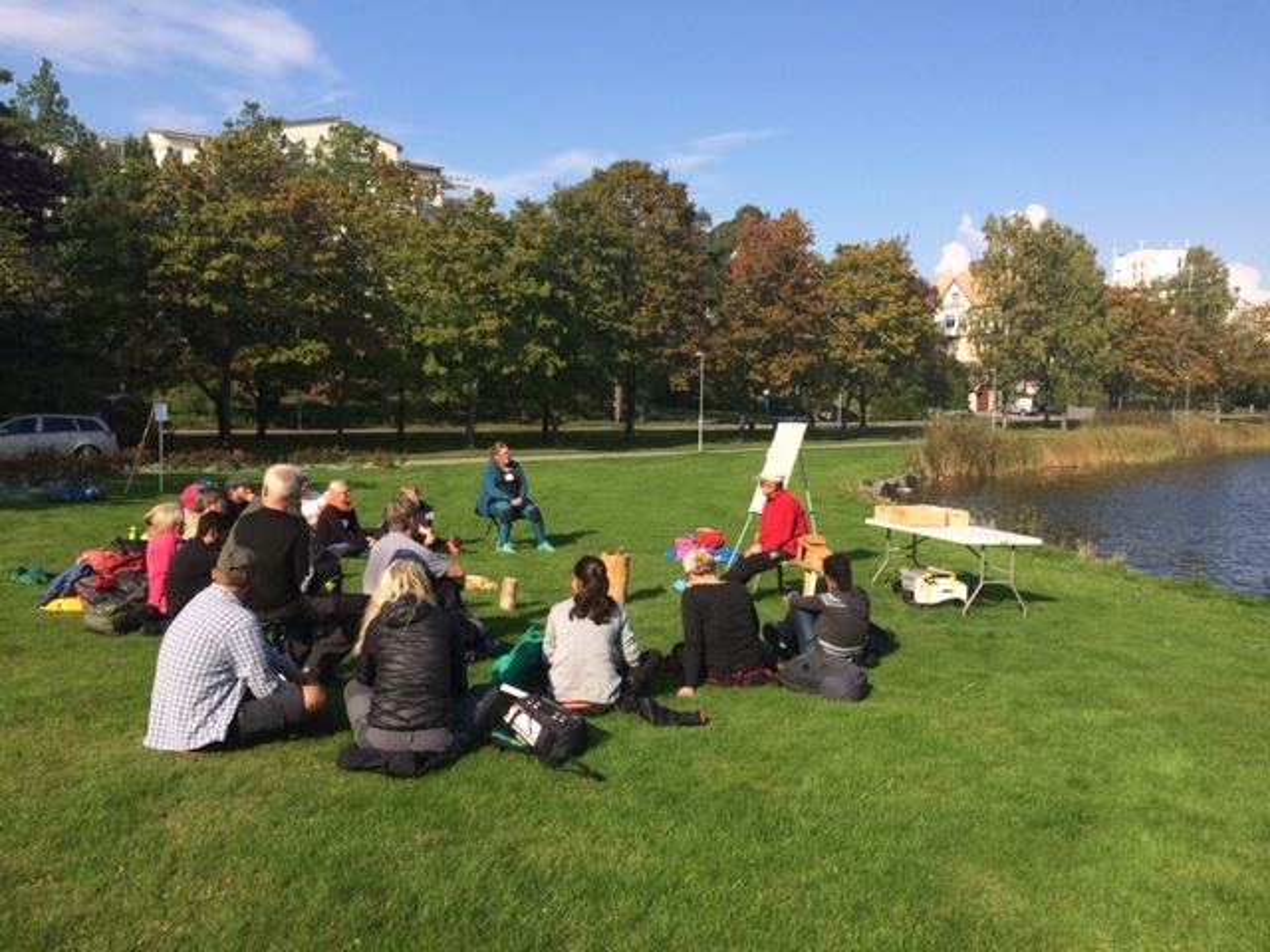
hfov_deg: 61.7
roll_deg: +0.2
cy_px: 476
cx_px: 635
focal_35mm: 29
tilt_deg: -4.2
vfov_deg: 48.2
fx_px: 1064
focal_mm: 4.15
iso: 32
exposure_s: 1/2160
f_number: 2.2
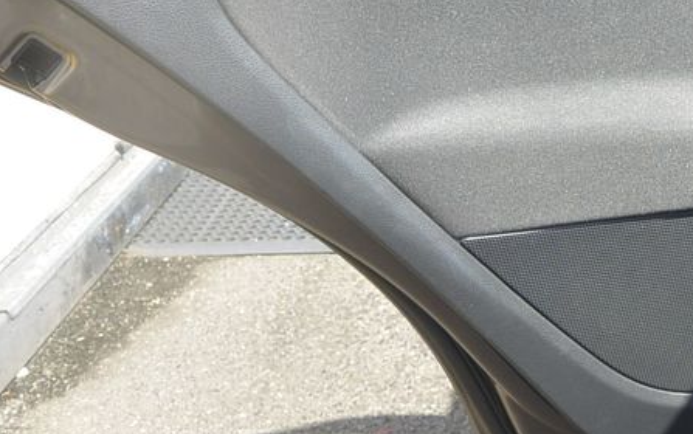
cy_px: 176
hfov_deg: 30.8
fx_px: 1191
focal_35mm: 63
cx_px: 642
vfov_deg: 20.6
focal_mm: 10
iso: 160
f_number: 4
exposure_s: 1/500
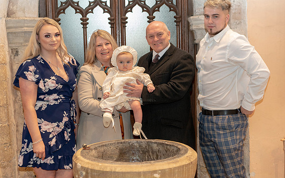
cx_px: 142
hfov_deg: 35.7
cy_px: 89
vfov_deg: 22.8
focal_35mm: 57
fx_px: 443
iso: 3200
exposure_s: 1/160
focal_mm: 55
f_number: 4
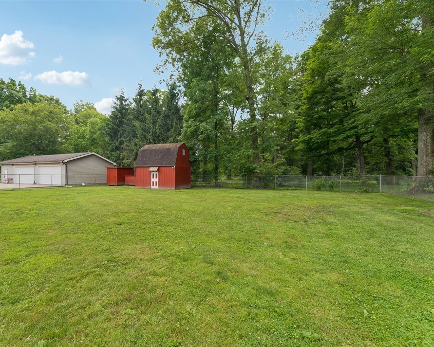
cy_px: 175
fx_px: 206
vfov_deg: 80.4
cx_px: 195
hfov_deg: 92.8
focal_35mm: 16
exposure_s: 1/60
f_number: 8
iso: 200
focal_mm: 14
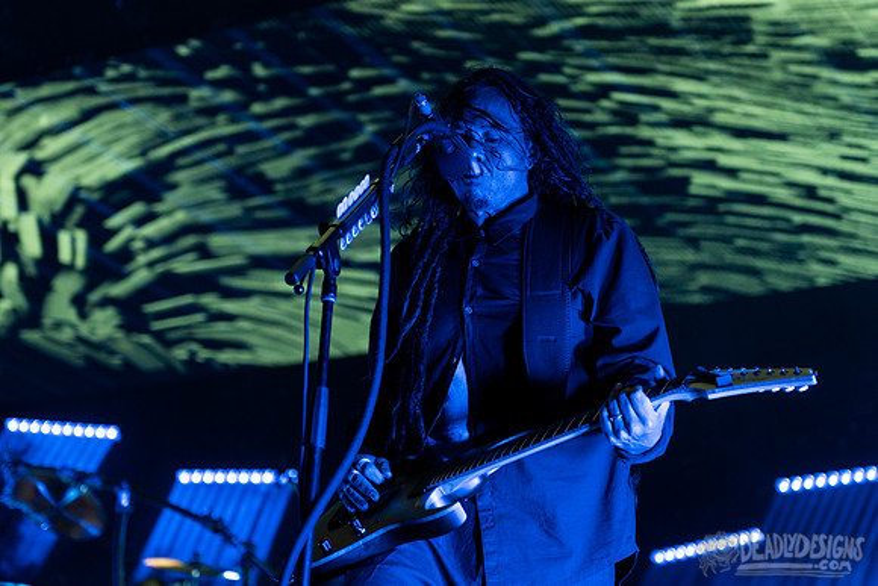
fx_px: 2092
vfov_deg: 15.9
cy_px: 263
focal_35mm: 86
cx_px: 434
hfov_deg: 23.7
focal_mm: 70
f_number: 3.2
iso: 1000
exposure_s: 1/320
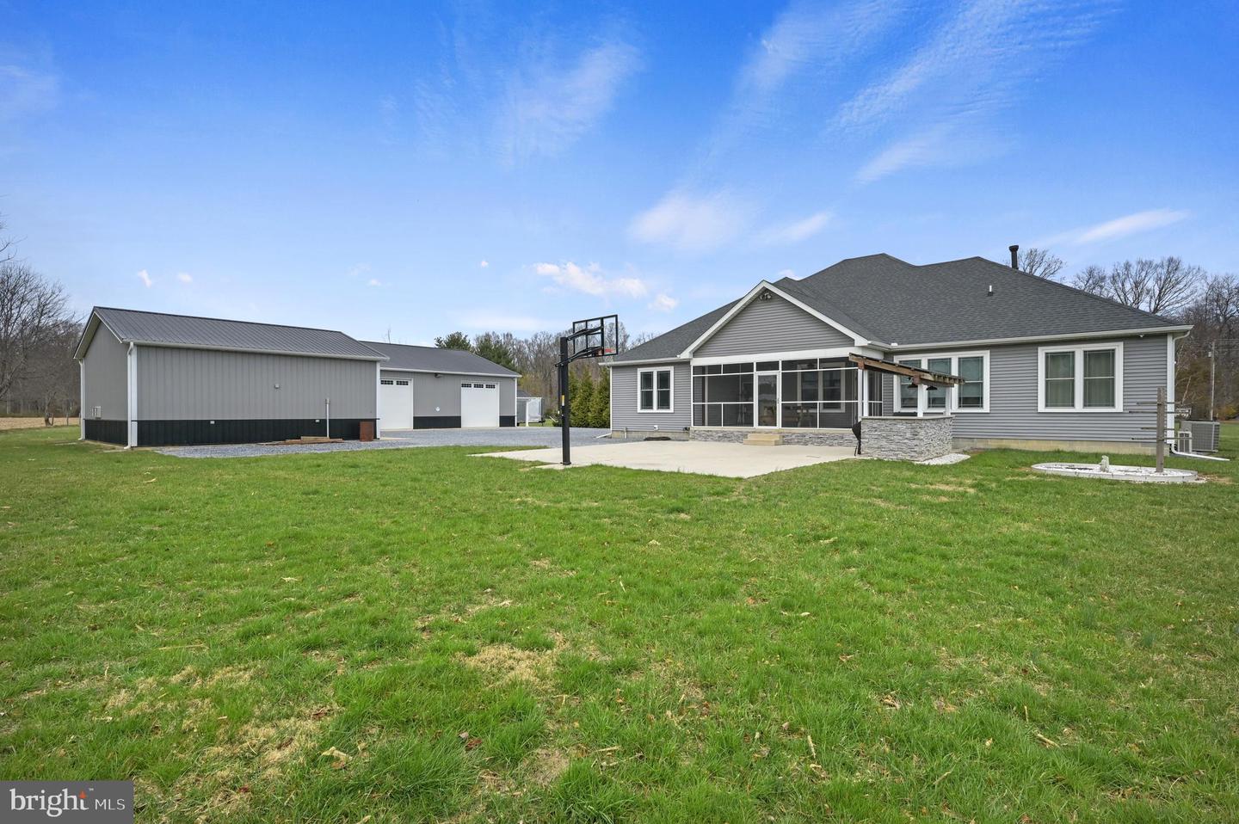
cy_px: 412
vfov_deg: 68.8
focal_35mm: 18
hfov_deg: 91.7
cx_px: 620
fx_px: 602
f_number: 8
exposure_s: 1/1000
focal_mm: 17.5
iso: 320
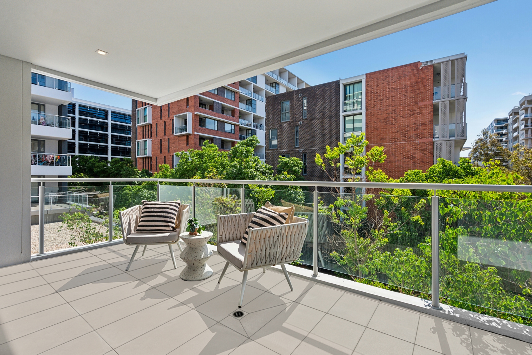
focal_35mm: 16
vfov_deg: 73.8
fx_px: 237
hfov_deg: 96.7
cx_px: 266
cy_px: 178
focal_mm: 16
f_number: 11
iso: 400
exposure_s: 1/400
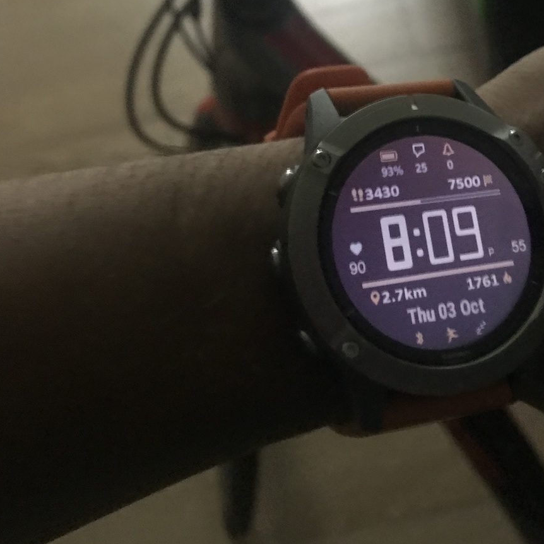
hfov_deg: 34.1
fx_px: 871
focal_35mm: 49
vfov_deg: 34.3
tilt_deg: -57.2
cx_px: 397
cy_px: 178
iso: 100
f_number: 1.8
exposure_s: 1/5
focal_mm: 3.99
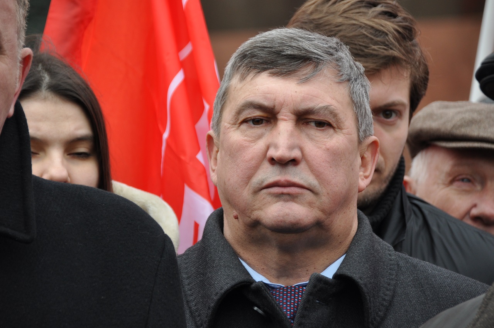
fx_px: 3186
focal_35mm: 232
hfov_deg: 8.9
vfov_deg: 5.9
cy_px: 164
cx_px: 247
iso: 450
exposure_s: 1/250
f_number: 5.6
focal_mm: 155
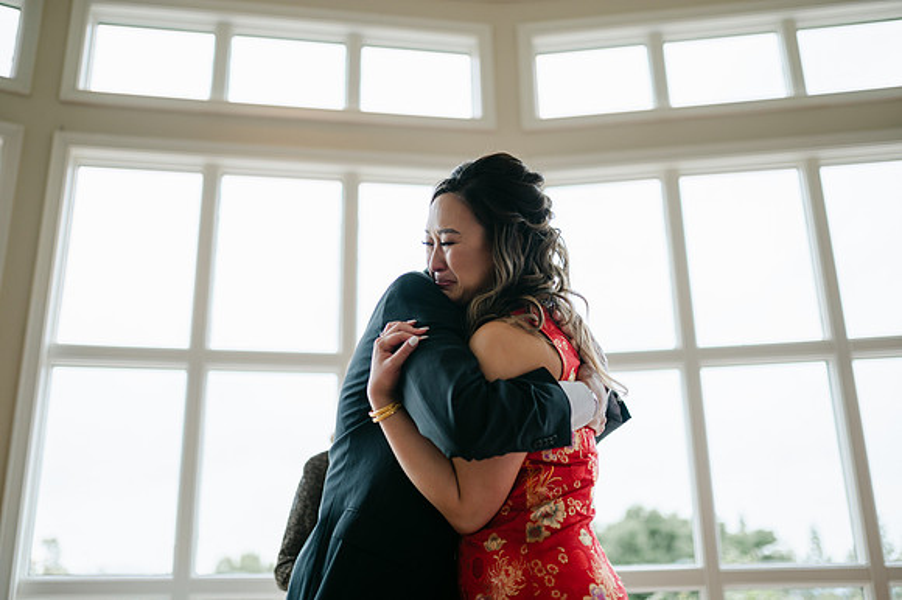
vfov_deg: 36.7
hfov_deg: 53.0
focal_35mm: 36
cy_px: 290
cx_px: 436
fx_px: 905
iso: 100
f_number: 1.4
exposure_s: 1/1600
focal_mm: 35
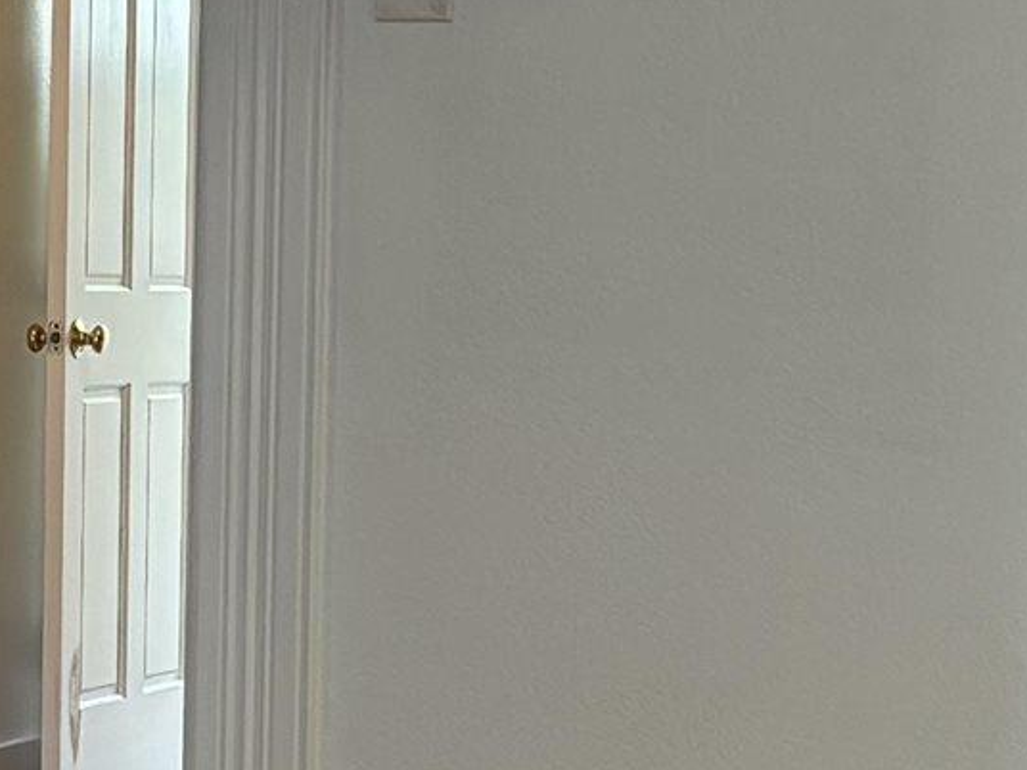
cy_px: 590
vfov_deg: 9.9
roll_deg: +0.2
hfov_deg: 13.1
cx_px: -6
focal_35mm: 149
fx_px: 4421
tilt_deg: -5.0
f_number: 1.6
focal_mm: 5.96
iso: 200
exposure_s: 1/60
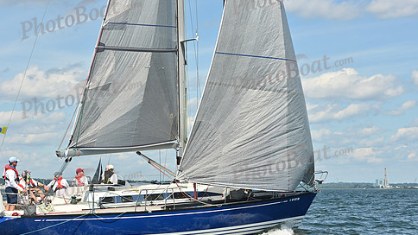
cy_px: 129
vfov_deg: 12.3
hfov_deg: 21.8
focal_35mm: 98
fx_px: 1086
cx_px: 187
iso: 250
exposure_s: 1/1250
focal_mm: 78
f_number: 7.1
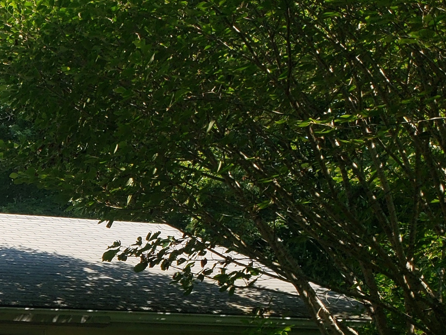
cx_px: -126
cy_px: 404
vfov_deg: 19.0
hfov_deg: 23.7
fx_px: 941
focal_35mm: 73
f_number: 2.4
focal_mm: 4.3
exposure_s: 1/599
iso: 50
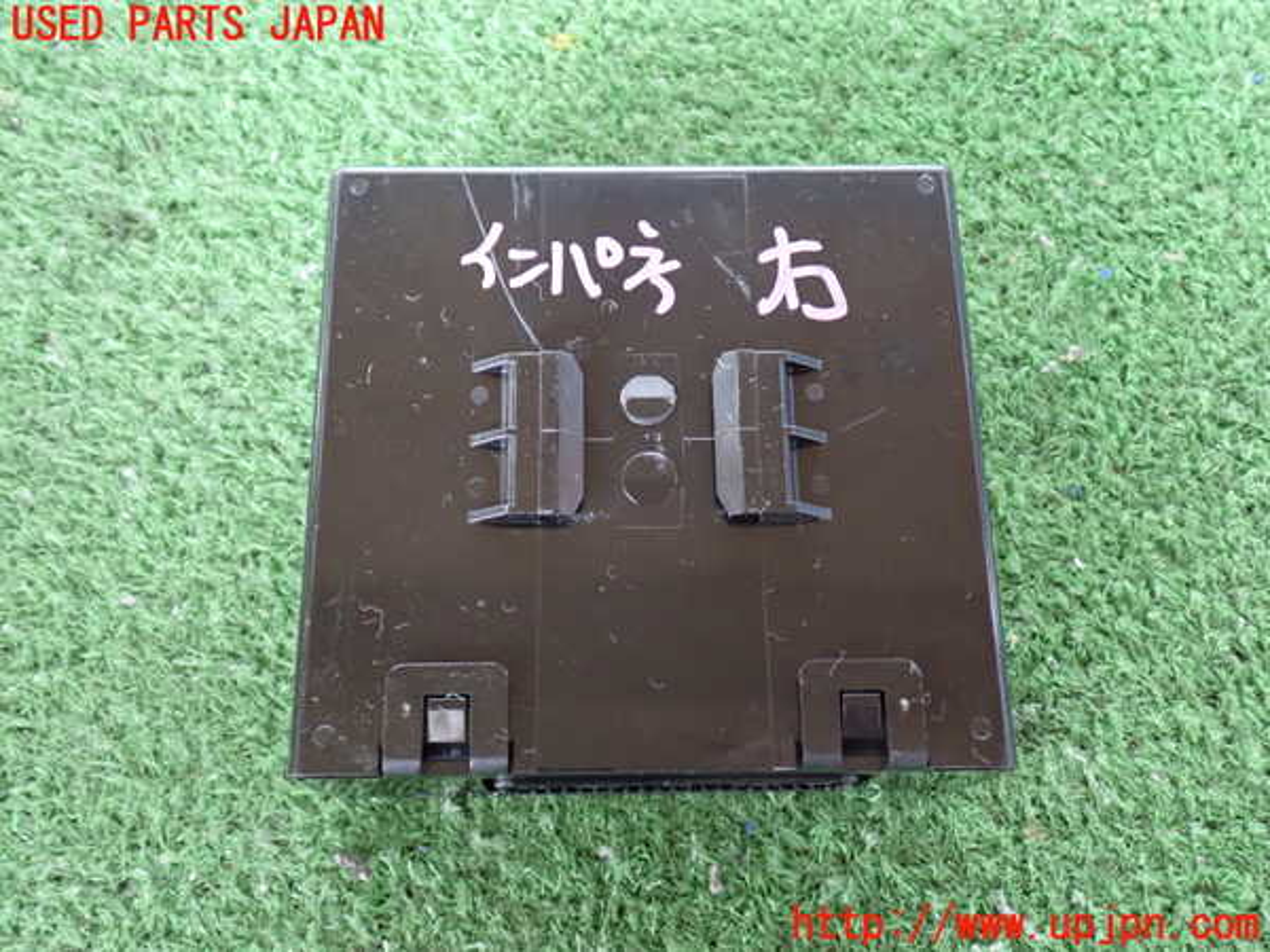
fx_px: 1321
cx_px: 635
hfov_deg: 51.4
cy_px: 476
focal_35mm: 36
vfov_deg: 39.7
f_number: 2.5
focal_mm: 6.37
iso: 800
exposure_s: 1/25
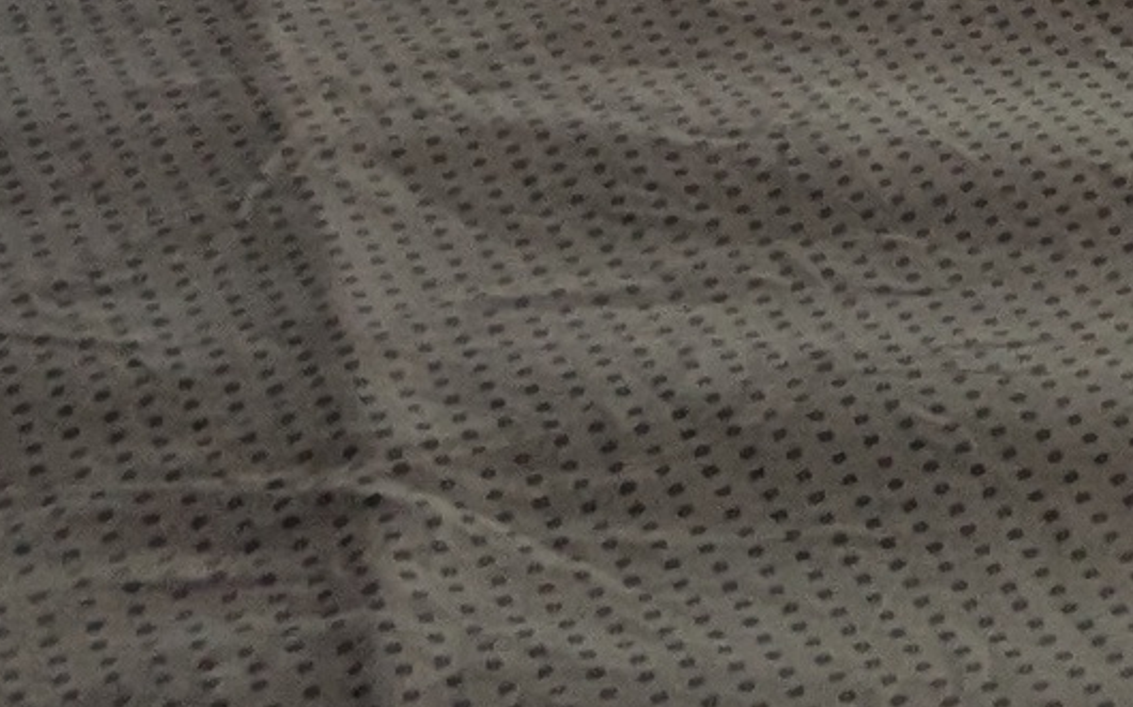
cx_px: 2292
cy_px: -1403
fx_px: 2655
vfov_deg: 10.6
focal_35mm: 86
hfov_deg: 17.2
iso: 49
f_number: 2.2
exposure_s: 1/24
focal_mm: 1.83
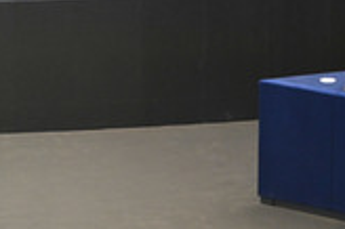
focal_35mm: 549
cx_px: -105
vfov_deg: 2.5
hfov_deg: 3.7
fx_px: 5256
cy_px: 11
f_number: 2.8
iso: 1600
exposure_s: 1/500
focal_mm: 200
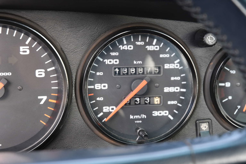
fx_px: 564
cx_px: 123
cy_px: 82
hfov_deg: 24.6
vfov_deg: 16.6
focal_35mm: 82
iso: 800
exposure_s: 1/100
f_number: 5
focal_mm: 55
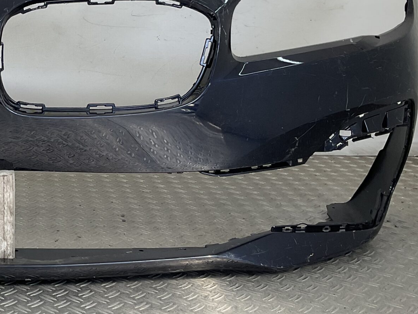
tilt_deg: -8.6
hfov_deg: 28.7
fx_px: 761
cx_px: -7
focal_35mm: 63
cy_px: 71
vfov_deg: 23.0
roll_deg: -1.4
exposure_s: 1/325
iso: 16
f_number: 1.8
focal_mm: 3
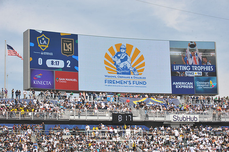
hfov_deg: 21.5
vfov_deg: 14.4
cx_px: 114
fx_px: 604
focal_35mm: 95
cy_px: 76
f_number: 11
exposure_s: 1/500
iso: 320
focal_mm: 95
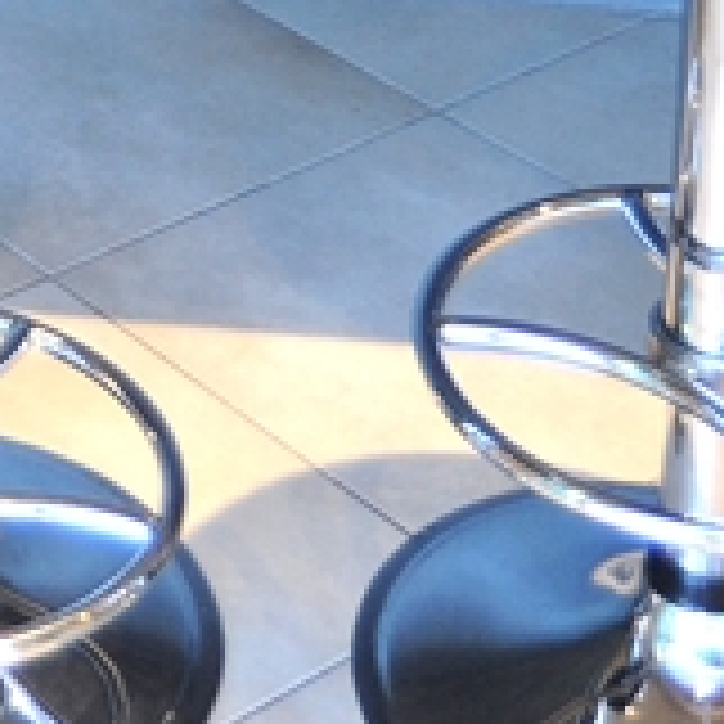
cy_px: -760
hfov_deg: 14.3
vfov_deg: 13.1
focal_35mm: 114
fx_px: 2698
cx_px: -351
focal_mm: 18
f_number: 3.5
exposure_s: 1/25
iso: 640
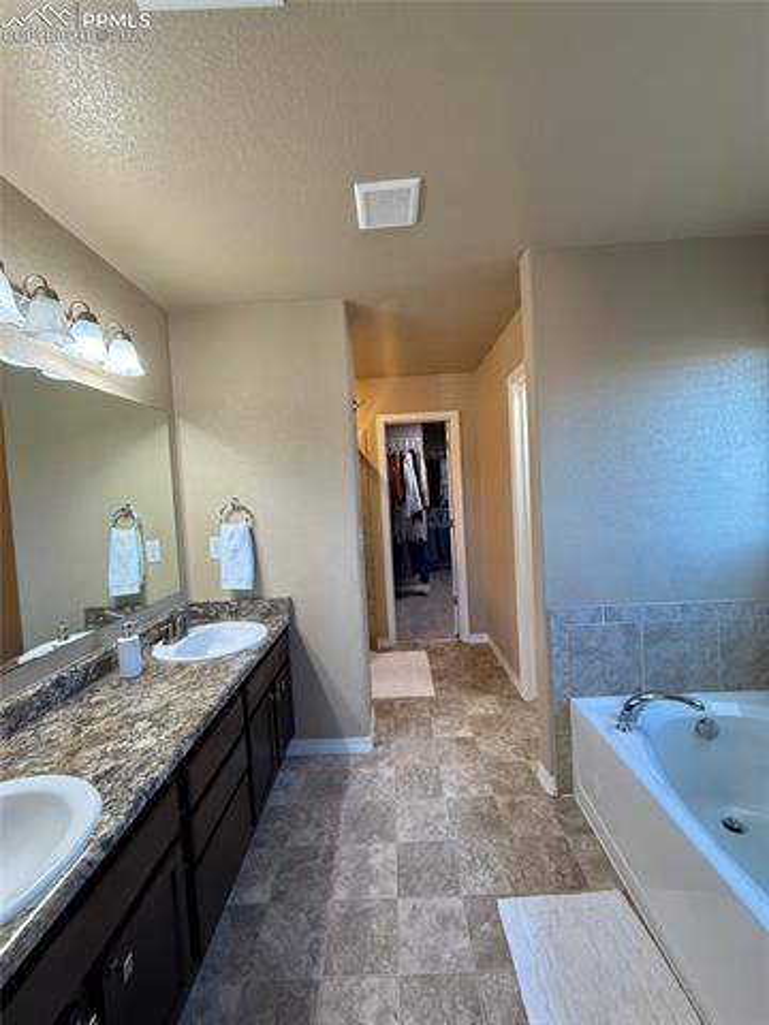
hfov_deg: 85.7
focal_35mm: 14
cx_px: 384
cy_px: 512
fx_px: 415
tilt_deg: -2.9
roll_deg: +3.9
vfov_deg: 102.1
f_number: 2.2
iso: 320
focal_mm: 2.22
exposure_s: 1/120
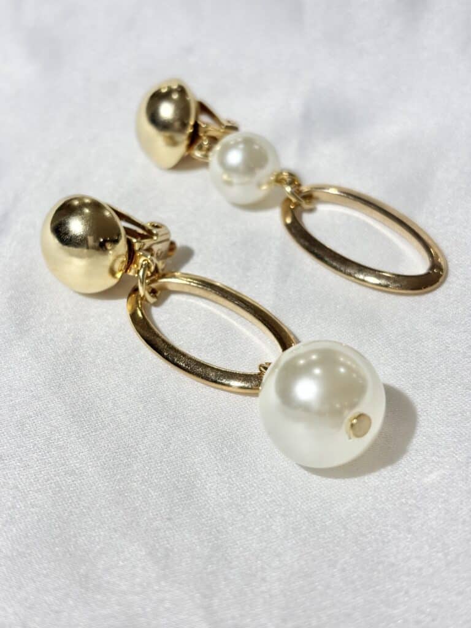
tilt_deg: -41.1
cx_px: 236
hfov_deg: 28.0
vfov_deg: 36.8
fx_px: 943
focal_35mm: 52
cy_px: 314
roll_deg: +5.5
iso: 32
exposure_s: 1/250
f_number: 1.6
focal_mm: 5.96
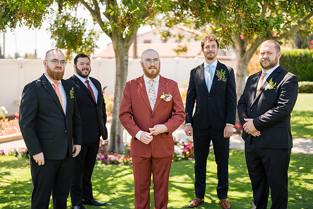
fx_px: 451
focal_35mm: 52
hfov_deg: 38.3
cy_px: 104
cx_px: 156
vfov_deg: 26.1
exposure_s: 1/2500
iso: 100
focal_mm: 50
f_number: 1.2
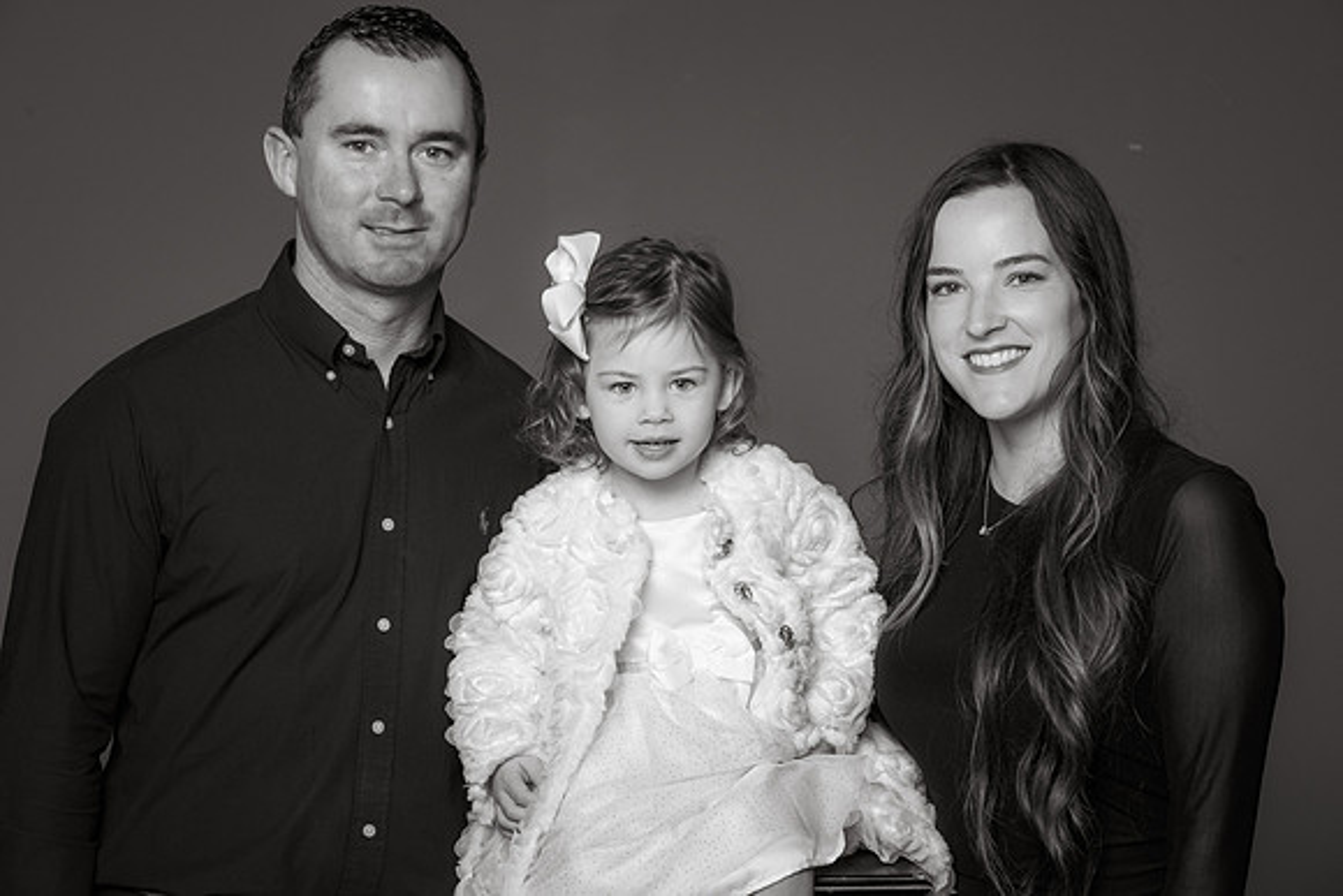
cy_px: 448
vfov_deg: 11.0
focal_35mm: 125
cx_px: 672
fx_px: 4664
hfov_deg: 16.4
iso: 400
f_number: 9
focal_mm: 125
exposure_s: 1/160
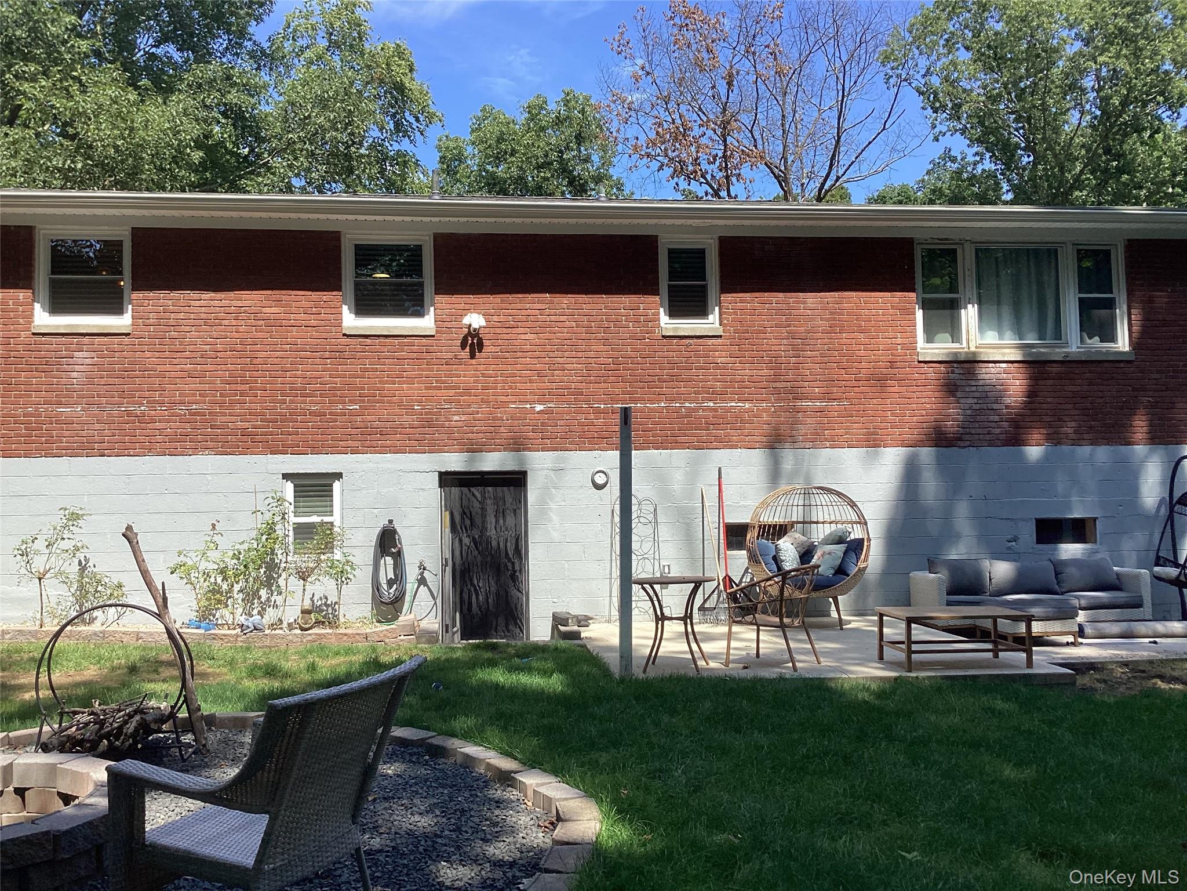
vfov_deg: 45.4
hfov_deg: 58.4
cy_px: 446
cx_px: 594
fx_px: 1063
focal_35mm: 31
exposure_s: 1/762
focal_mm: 3.3
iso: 25
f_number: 2.4
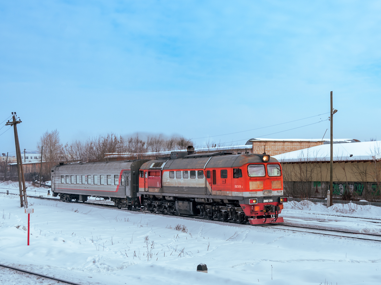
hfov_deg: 42.9
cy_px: 143
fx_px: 484
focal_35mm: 44
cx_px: 178
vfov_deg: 32.9
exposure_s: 1/400
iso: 100
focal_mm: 40
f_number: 5.6
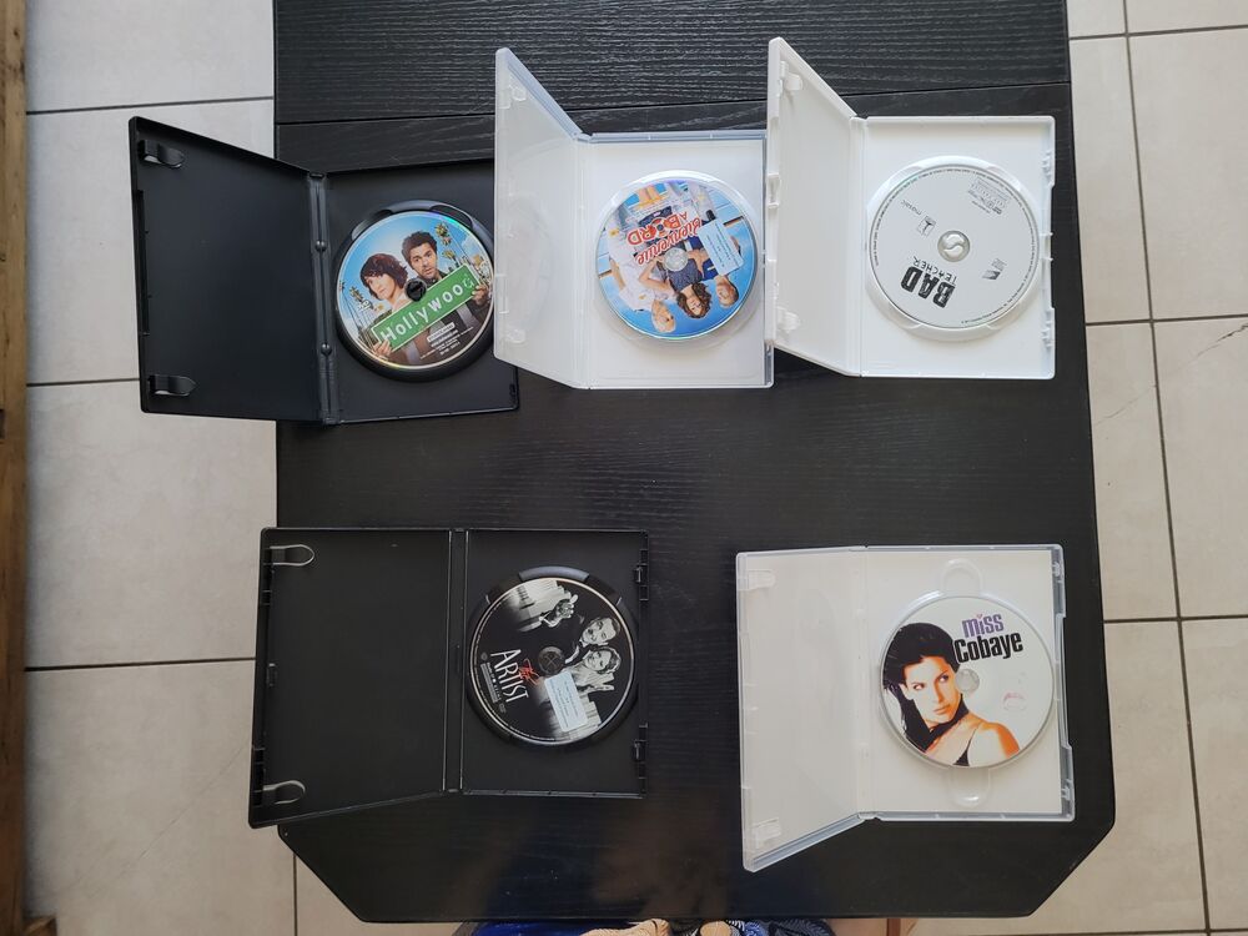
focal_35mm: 26
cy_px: 468
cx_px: 624
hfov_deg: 67.3
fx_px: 937
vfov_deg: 53.1
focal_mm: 5.4
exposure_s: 1/50
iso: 250
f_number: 1.8
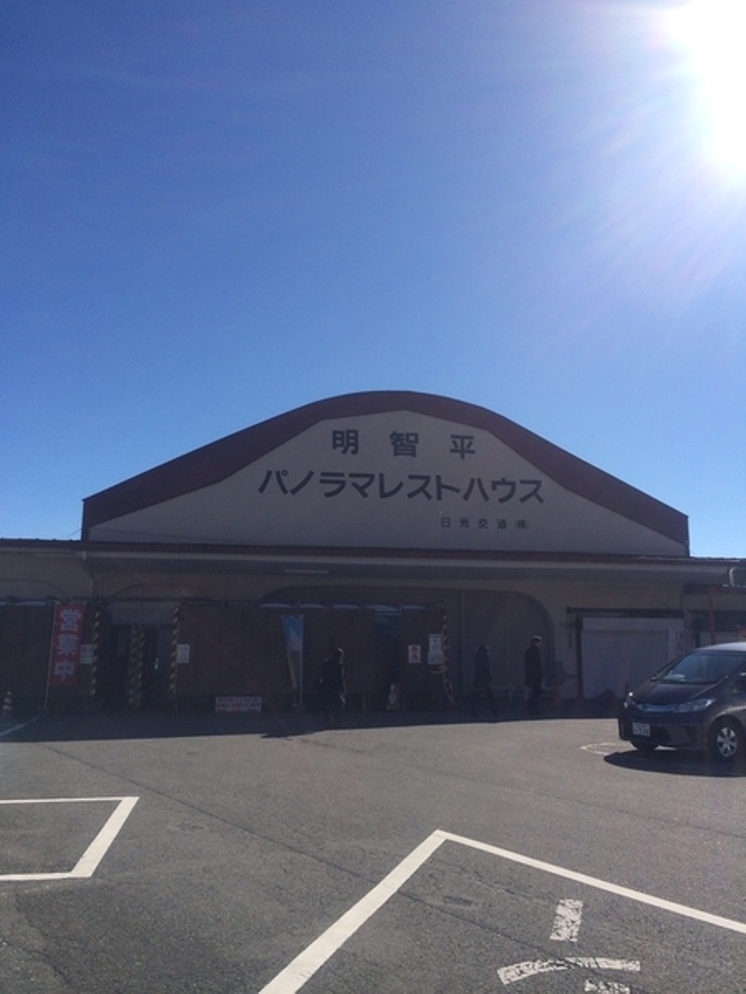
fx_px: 833
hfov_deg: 48.2
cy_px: 497
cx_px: 373
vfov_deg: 61.7
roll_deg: -0.1
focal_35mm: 29
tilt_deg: +7.9
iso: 32
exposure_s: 1/3165
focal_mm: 4.15
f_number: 2.2
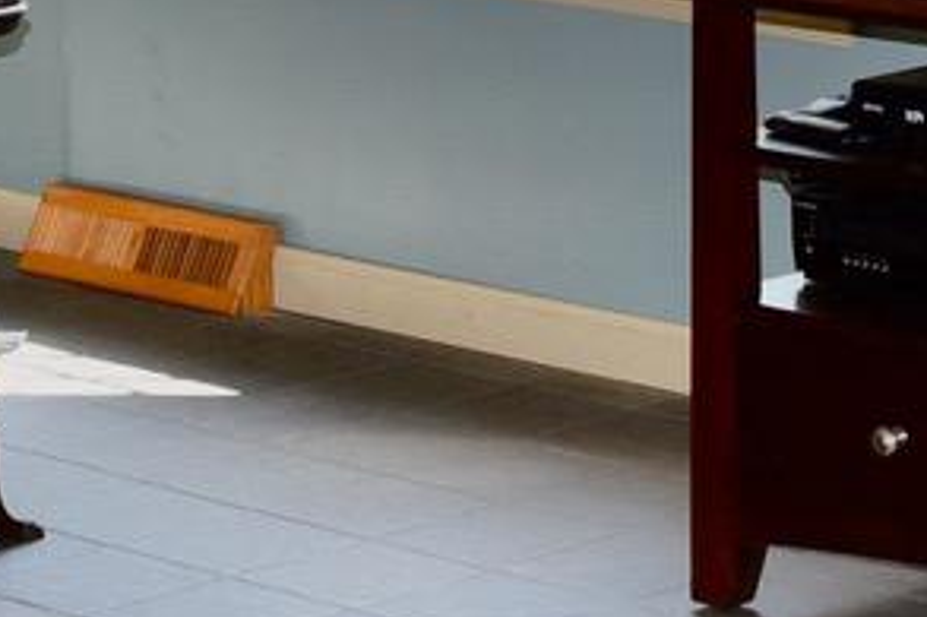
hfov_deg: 10.3
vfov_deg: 7.0
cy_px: 112
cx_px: 1095
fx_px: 5044
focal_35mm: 196
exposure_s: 1/100
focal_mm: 28
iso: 800
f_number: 5
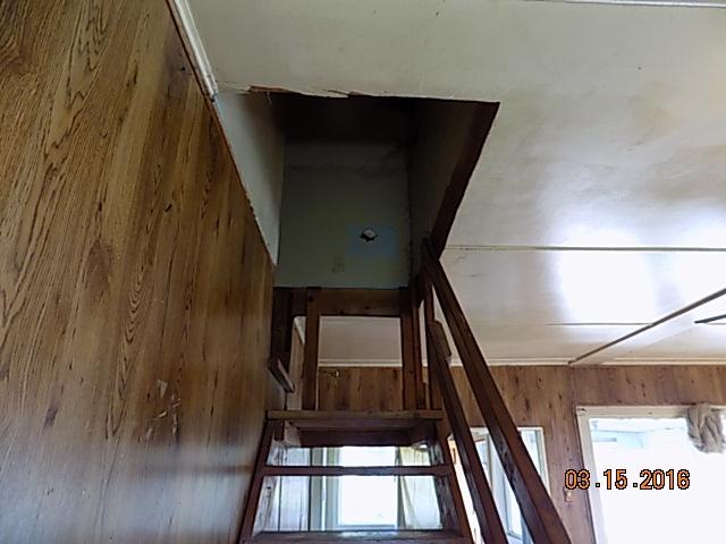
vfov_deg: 58.9
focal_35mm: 23
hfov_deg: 73.9
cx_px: 363
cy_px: 272
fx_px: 482
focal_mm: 4
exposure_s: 1/30
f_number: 3.1
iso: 220
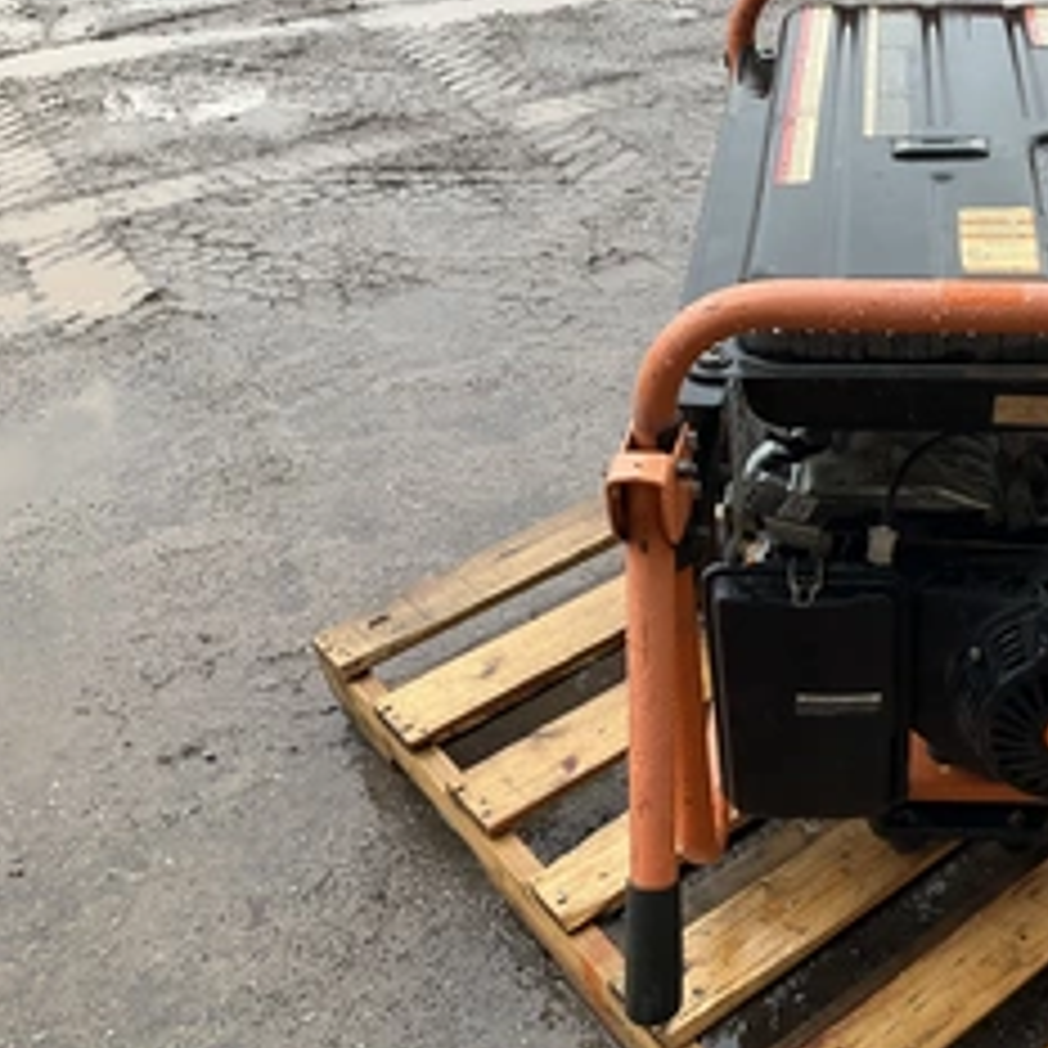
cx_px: 891
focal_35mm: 44
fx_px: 1507
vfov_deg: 38.3
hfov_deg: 36.5
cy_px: 603
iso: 20
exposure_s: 1/122
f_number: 1.8
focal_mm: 3
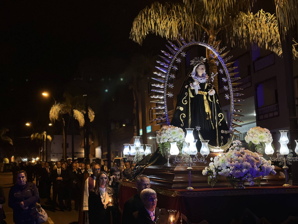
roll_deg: +2.1
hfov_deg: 39.7
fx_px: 413
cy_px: 112
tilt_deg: +8.6
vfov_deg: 30.3
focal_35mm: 48
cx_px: 149
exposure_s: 1/50
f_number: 1.78
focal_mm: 6.86
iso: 320
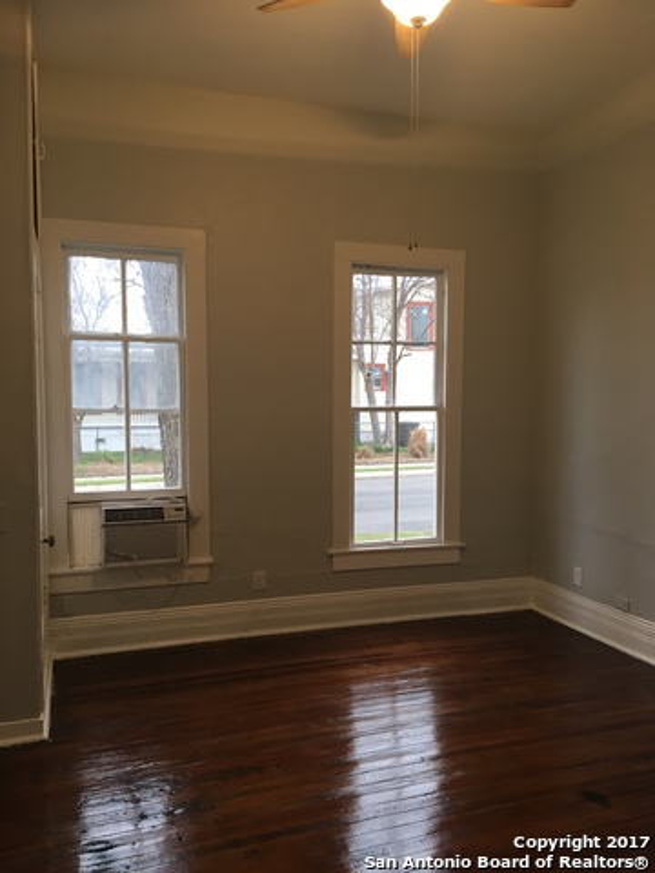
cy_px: 436
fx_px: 732
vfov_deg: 61.7
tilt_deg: -4.6
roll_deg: -0.1
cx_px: 328
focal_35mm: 29
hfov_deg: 48.2
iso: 80
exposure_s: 1/30
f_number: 2.2
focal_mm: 4.15
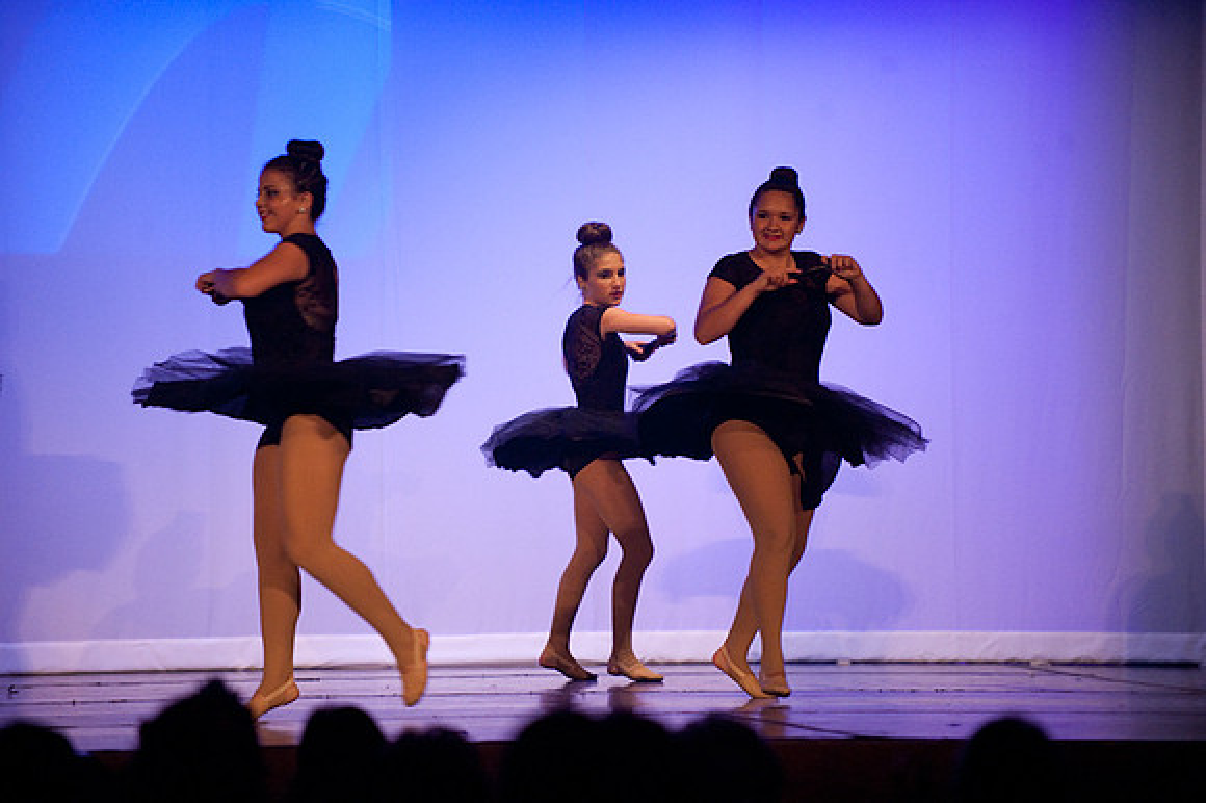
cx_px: 603
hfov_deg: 10.3
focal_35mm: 200
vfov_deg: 6.9
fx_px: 6696
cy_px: 402
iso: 3200
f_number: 2.8
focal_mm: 200
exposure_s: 1/200
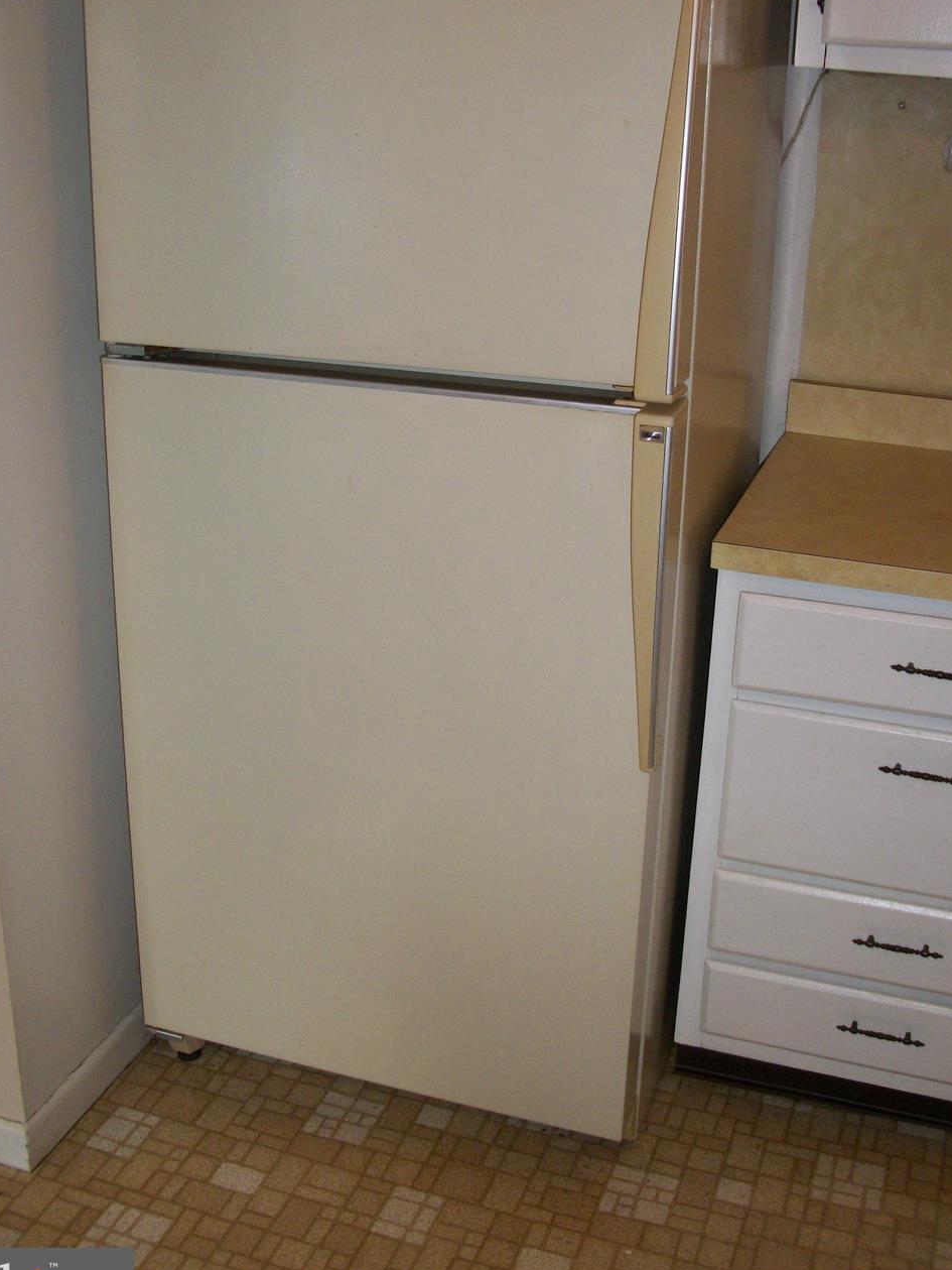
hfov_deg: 36.8
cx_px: 462
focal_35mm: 39
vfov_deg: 47.8
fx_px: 1430
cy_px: 556
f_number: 2.9
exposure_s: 1/60
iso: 160
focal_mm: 5.7
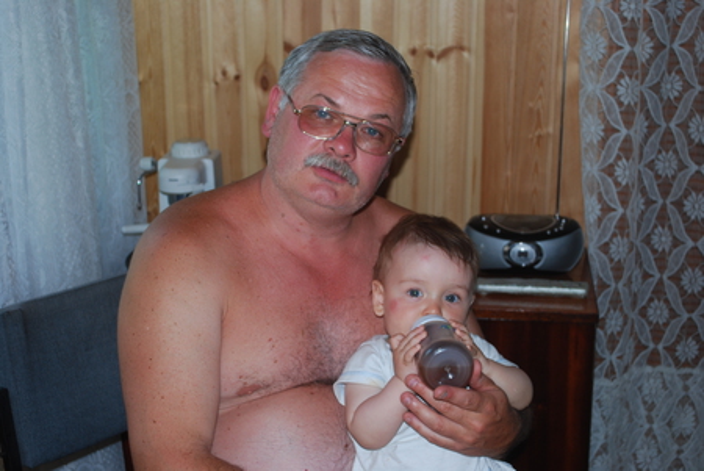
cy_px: 236
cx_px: 352
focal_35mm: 52
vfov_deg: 25.8
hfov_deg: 37.8
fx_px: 1028
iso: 200
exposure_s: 1/60
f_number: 5.3
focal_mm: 35
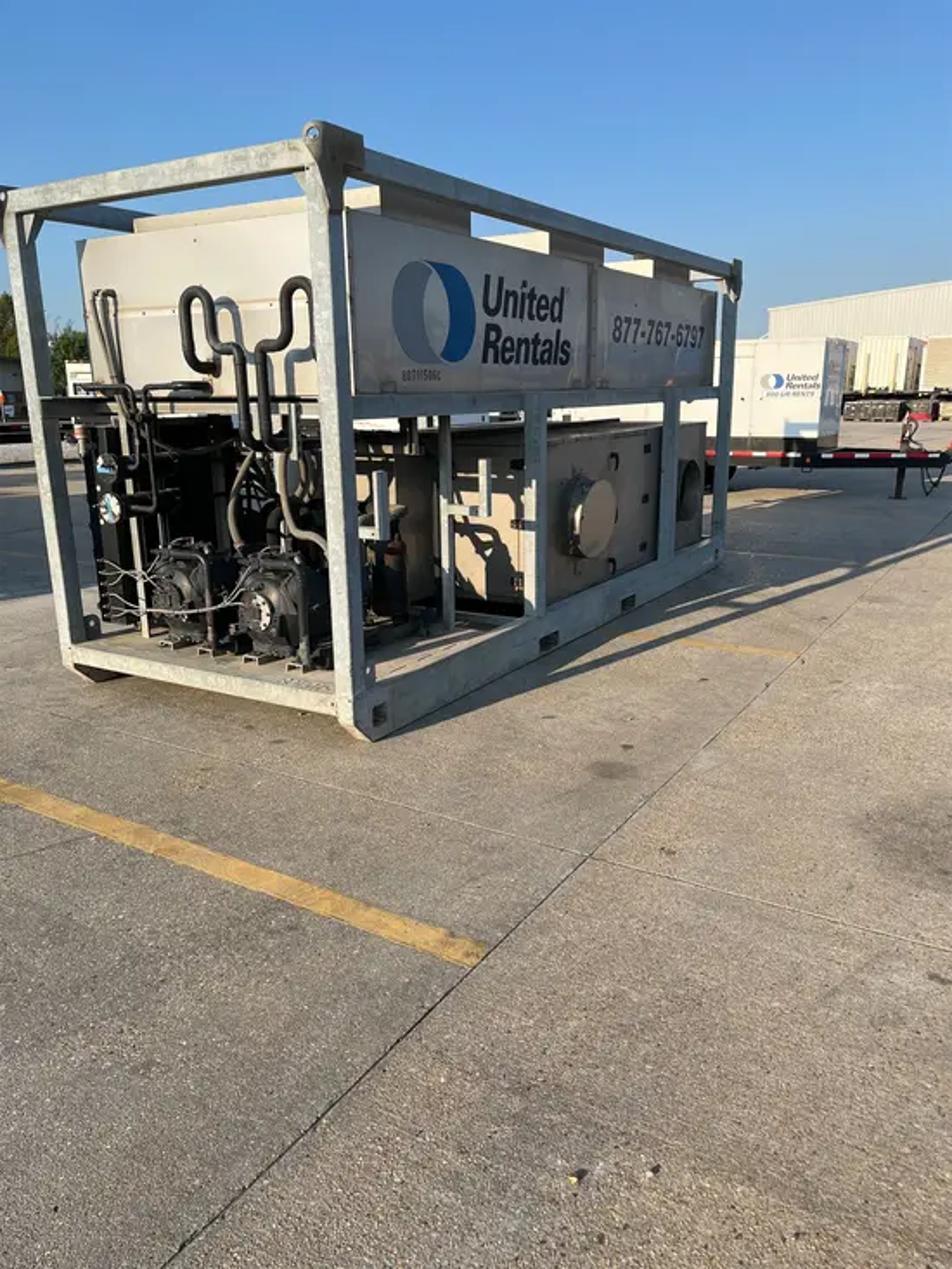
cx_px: 476
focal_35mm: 26
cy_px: 634
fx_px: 953
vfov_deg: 67.3
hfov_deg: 53.1
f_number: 1.6
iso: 50
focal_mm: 5.1
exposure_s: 1/2062
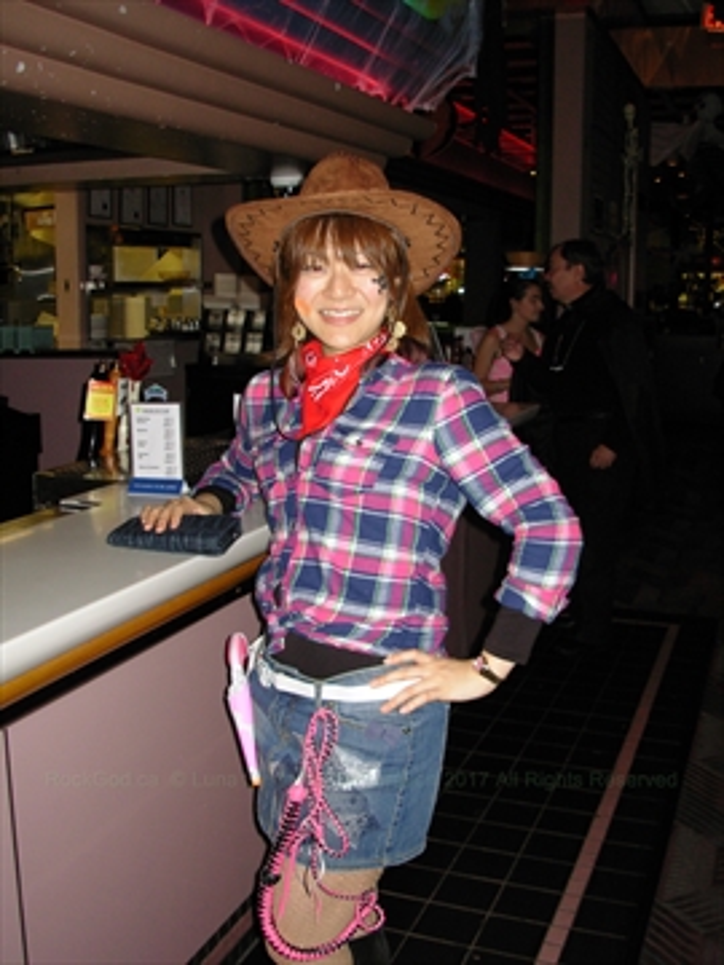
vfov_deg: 49.0
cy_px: 482
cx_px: 362
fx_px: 1060
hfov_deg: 37.7
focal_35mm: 38
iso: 55
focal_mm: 6.3
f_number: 2.9
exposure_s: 1/34.9
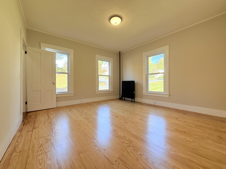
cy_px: 84
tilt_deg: +0.4
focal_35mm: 14
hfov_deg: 102.1
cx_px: 113
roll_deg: +0.2
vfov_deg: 85.7
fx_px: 91
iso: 80
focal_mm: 2.22
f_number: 2.2
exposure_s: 1/120
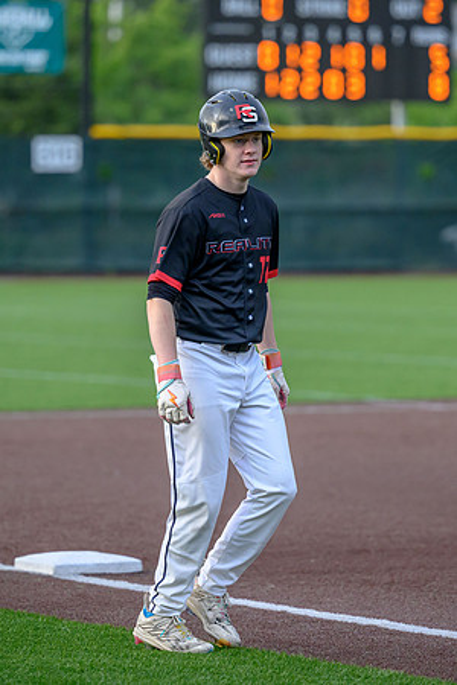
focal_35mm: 283
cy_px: 327
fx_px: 5394
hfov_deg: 4.9
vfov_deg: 7.3
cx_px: 209
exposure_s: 1/2000
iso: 1400
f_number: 2.8
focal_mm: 165
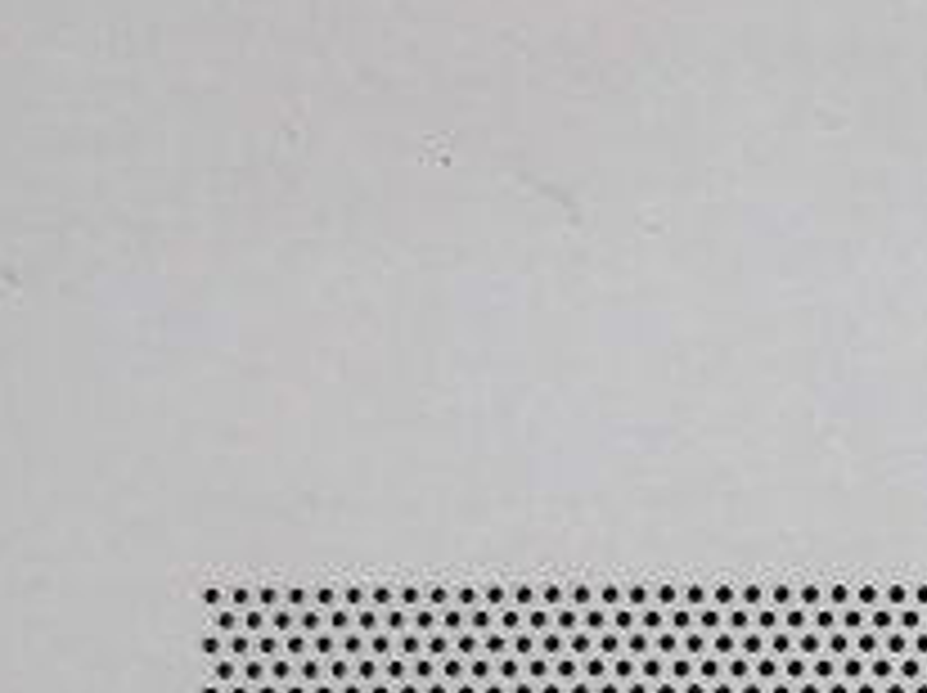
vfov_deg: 6.2
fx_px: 6179
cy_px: 1588
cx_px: 1966
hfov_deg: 8.1
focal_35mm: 231
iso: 50
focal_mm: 4.36
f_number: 1.8
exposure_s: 1/350
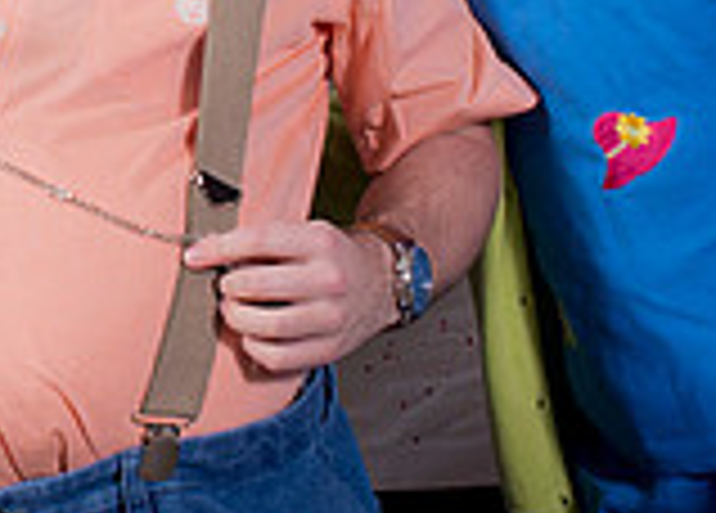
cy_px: -289
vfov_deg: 6.7
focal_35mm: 211
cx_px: -182
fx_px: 4296
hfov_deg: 9.4
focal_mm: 50
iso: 640
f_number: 9
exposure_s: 1/125
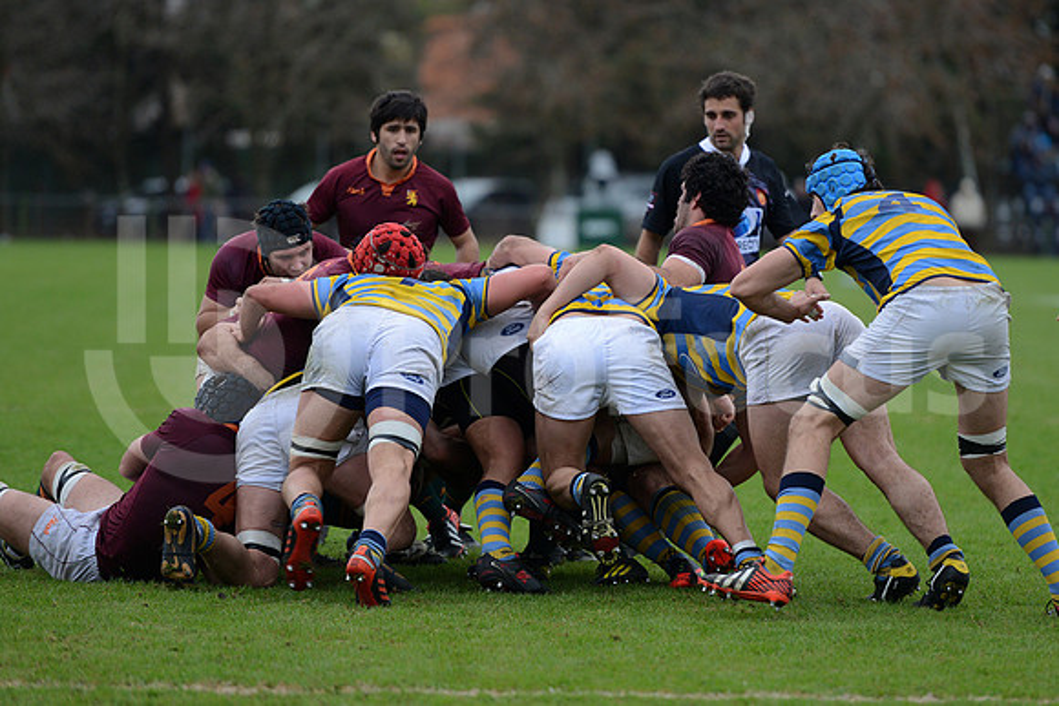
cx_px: 530
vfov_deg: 7.0
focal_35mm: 195
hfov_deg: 10.5
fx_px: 5737
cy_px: 353
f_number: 2.8
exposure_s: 1/500
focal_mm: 195
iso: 1250
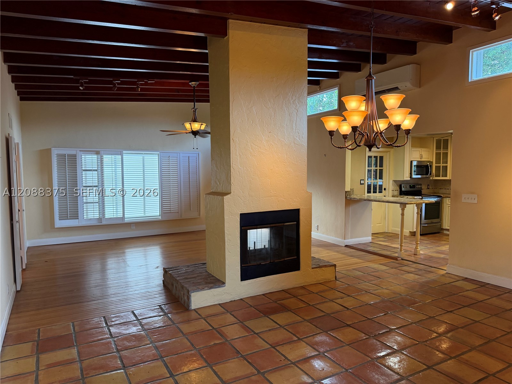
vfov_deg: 56.8
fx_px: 355
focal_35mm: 24
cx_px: 256
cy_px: 192
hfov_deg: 71.6
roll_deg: -0.1
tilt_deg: -4.3
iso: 250
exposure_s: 1/60
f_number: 1.78
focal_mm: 6.76
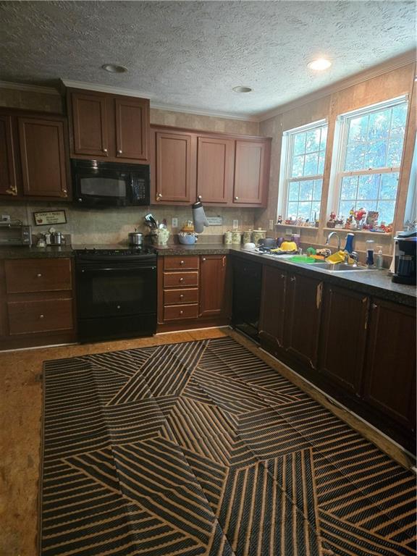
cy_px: 278
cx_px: 208
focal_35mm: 23
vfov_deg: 73.9
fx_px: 369
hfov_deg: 58.9
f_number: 1.8
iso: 800
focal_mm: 5.4
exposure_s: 1/60
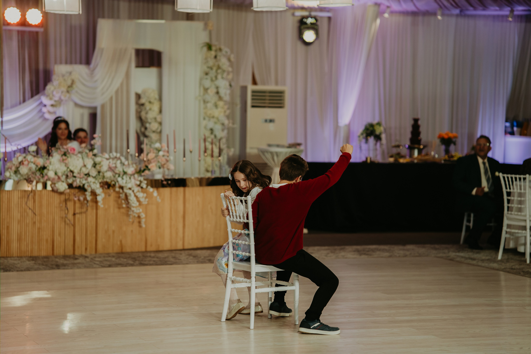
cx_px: 266
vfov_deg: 16.1
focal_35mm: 85
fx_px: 1254
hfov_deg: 23.9
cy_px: 177
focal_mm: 85
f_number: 1.8
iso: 640
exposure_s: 1/800
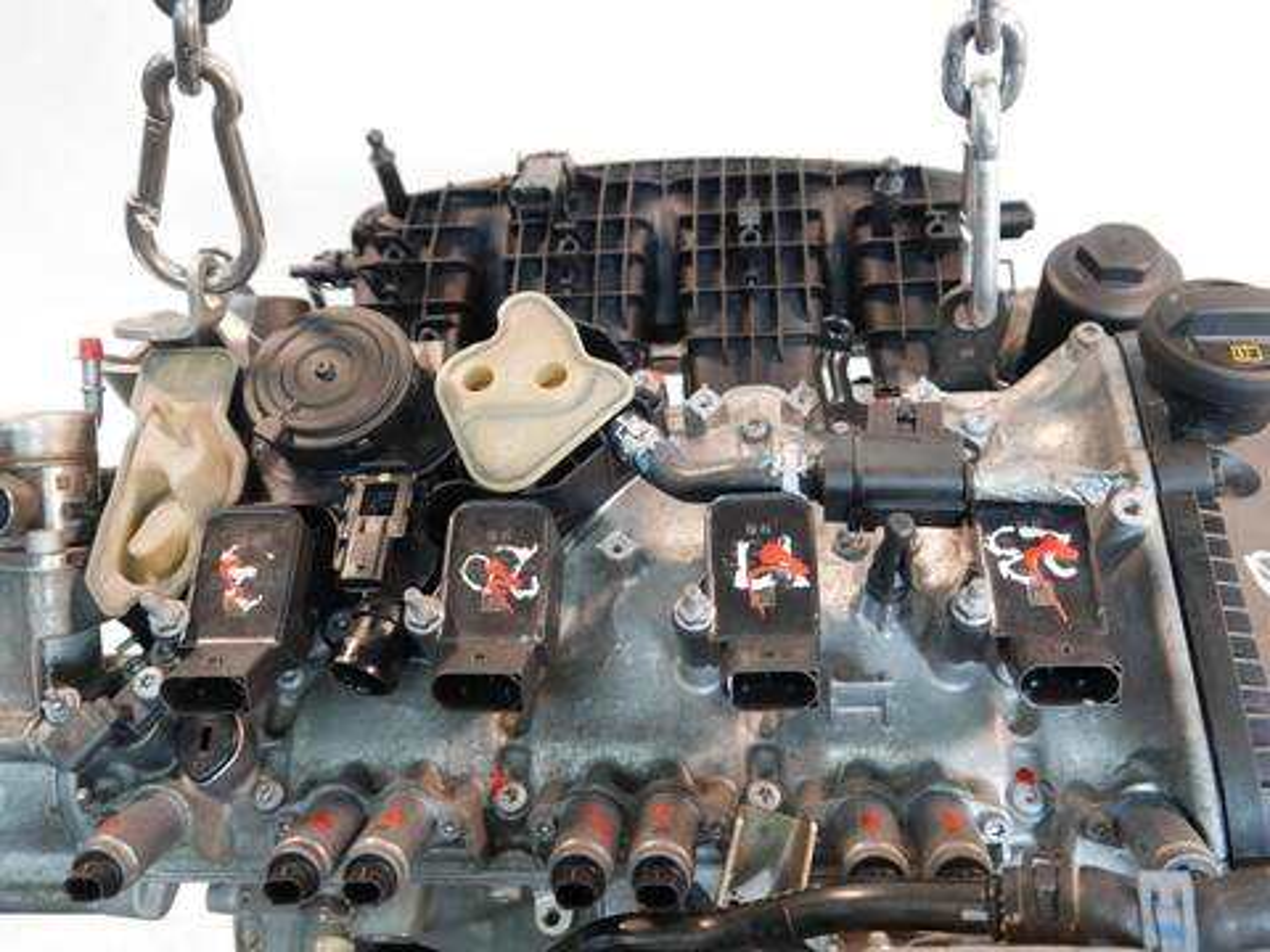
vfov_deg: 44.2
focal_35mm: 32
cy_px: 476
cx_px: 635
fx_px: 1174
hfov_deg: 56.8
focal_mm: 16
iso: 1000
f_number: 3.8
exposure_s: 1/60
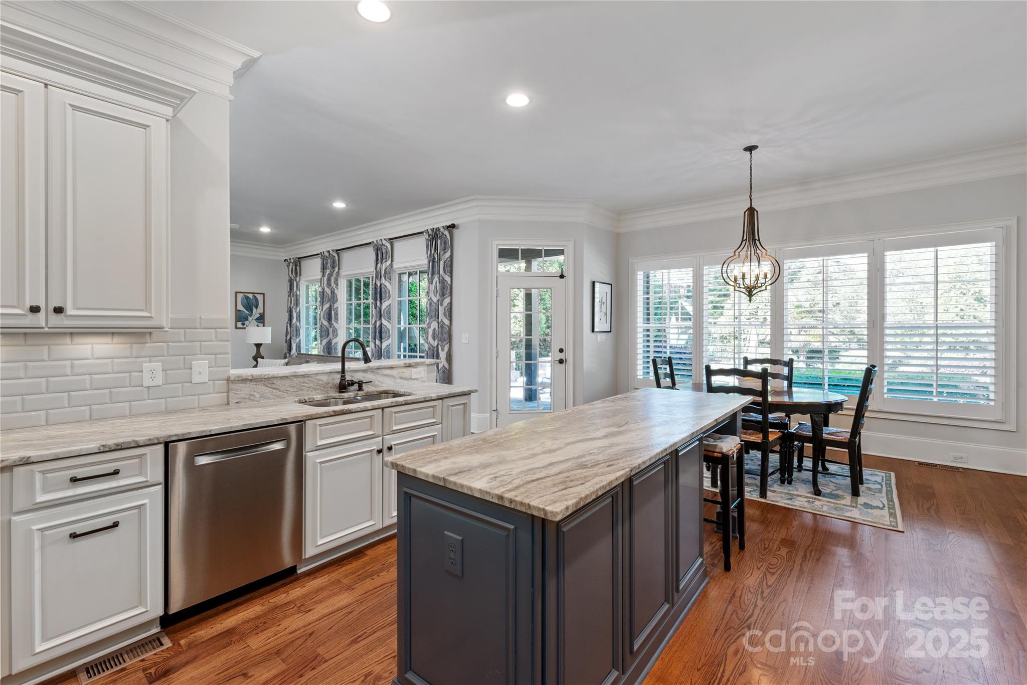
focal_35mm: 15
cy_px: 342
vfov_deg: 77.3
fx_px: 428
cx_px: 514
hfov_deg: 100.4
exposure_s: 1/10
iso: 400
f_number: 11
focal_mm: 15
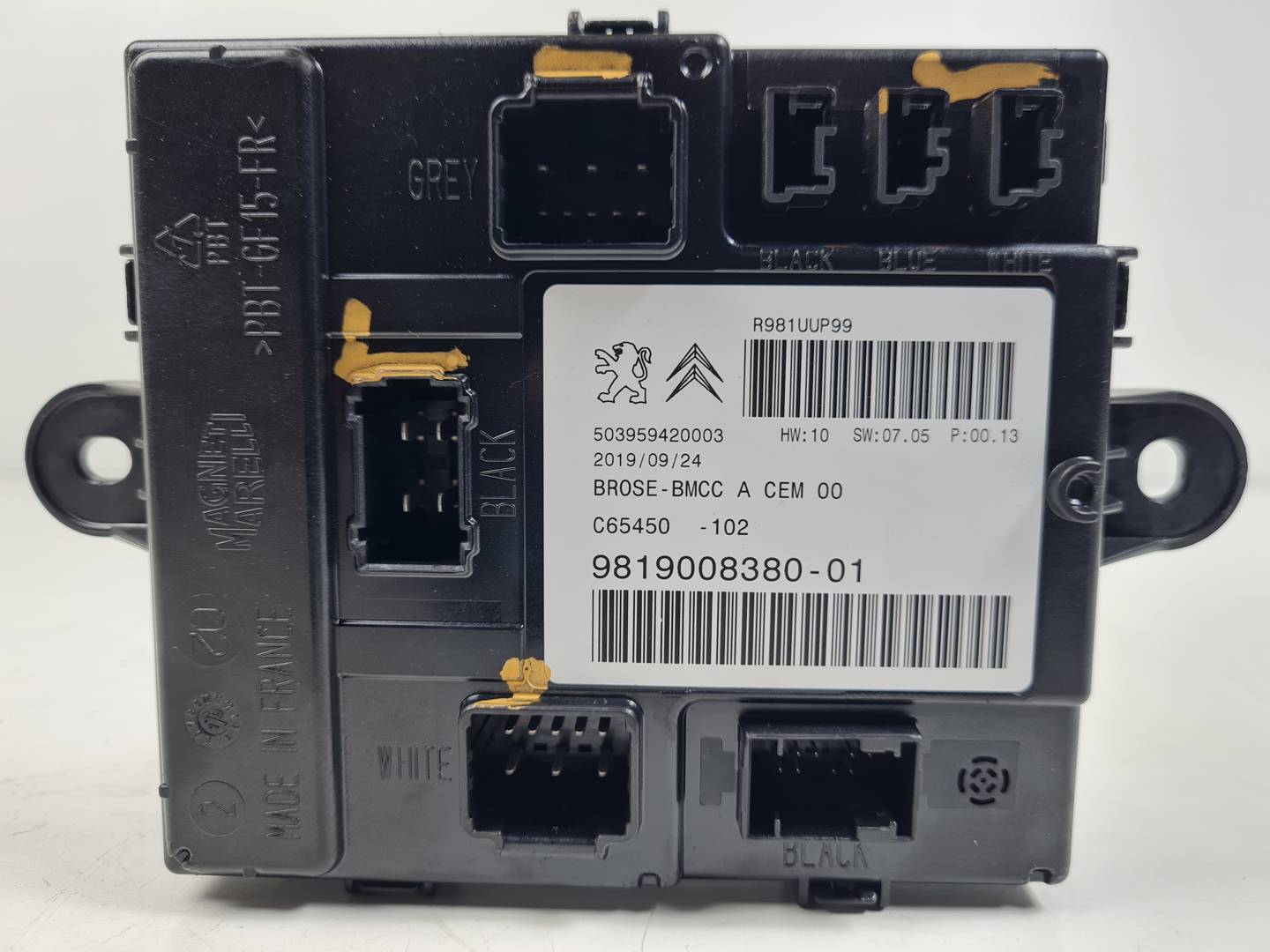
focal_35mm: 26
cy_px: 476
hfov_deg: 67.3
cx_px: 635
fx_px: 954
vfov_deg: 53.1
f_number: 1.8
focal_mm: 5.4
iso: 50
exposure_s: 1/127
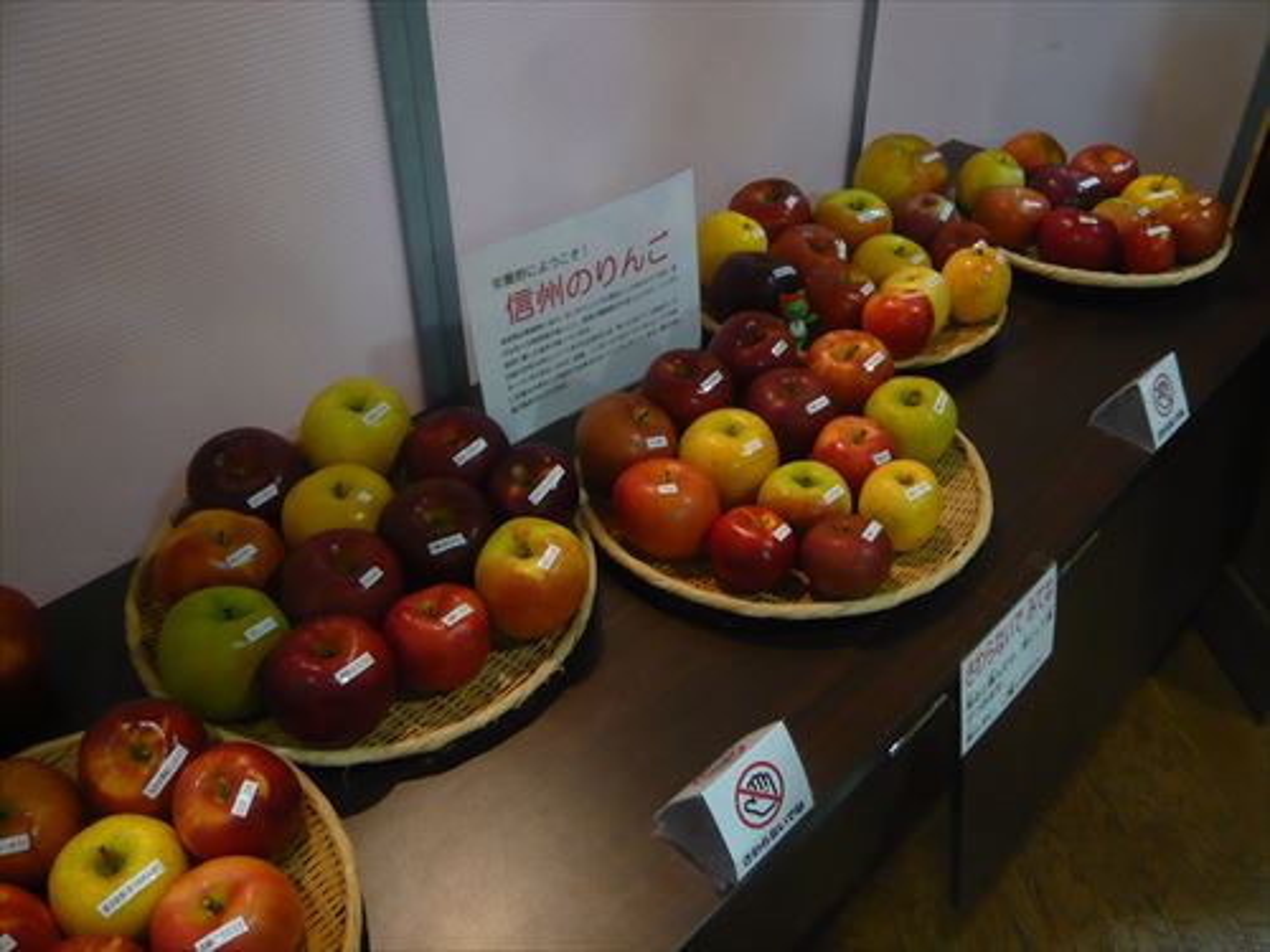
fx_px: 1027
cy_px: 476
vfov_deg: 49.7
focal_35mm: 28
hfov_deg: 63.4
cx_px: 635
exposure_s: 1/8
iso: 200
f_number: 2.8
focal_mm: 4.6
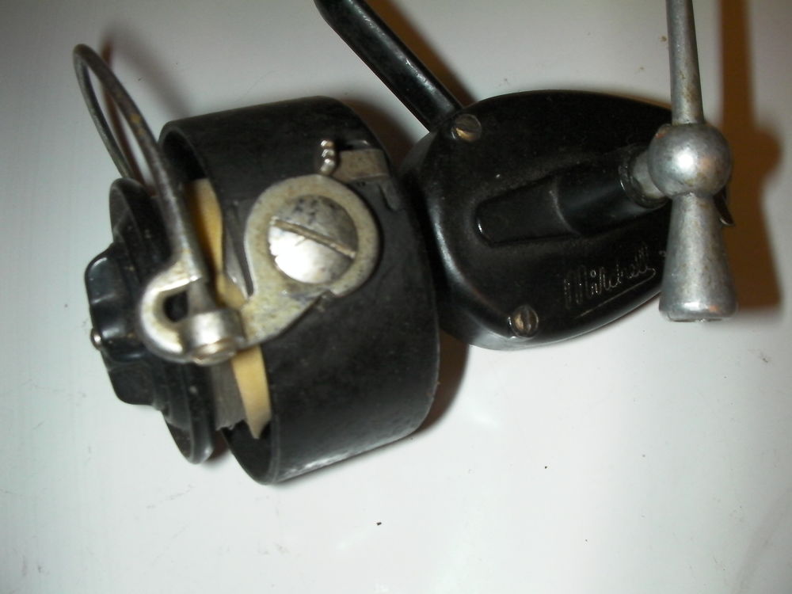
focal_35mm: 38
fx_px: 869
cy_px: 297
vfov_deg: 37.7
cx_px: 396
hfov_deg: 49.0
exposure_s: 1/30
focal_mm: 6.3
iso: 200
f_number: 5.6
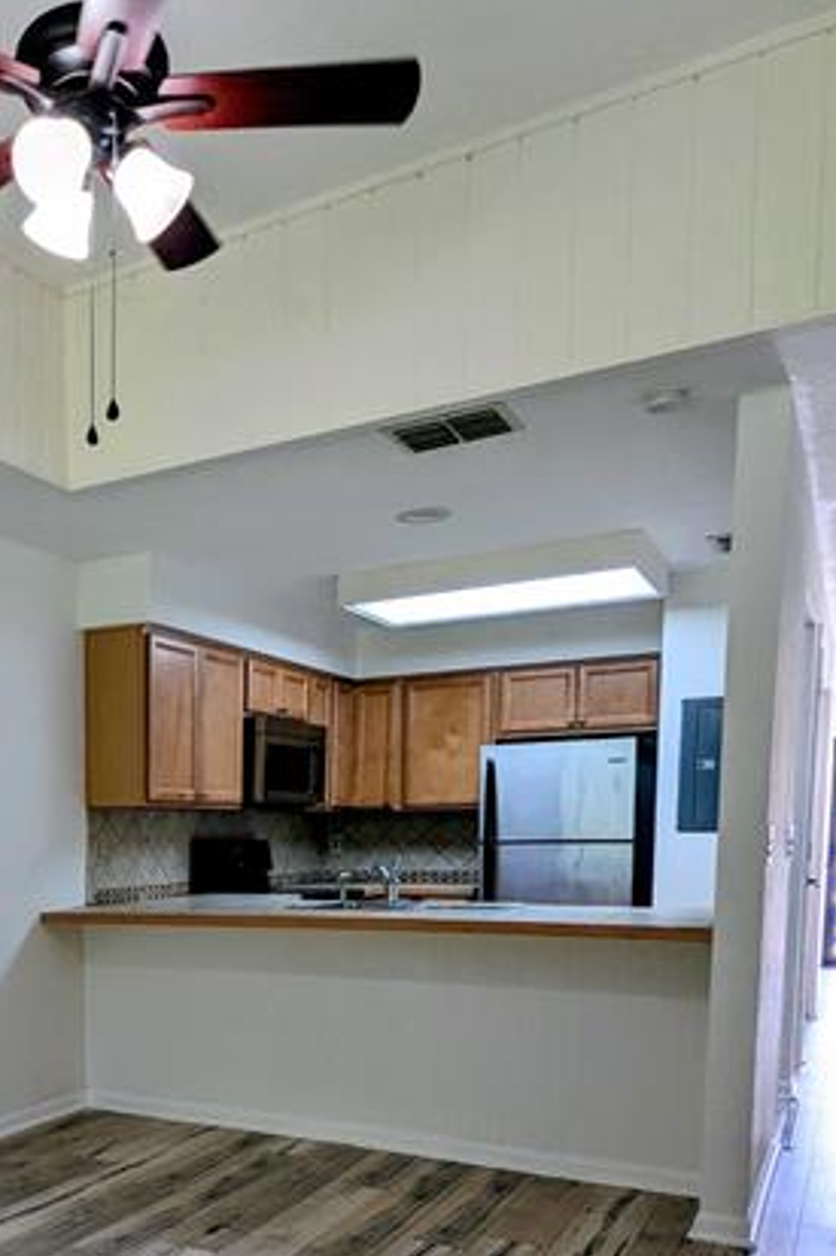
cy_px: 940
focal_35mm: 31
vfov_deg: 57.3
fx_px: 1081
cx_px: 100
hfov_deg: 39.5
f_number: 2.2
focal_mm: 2.35
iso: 64
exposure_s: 1/60
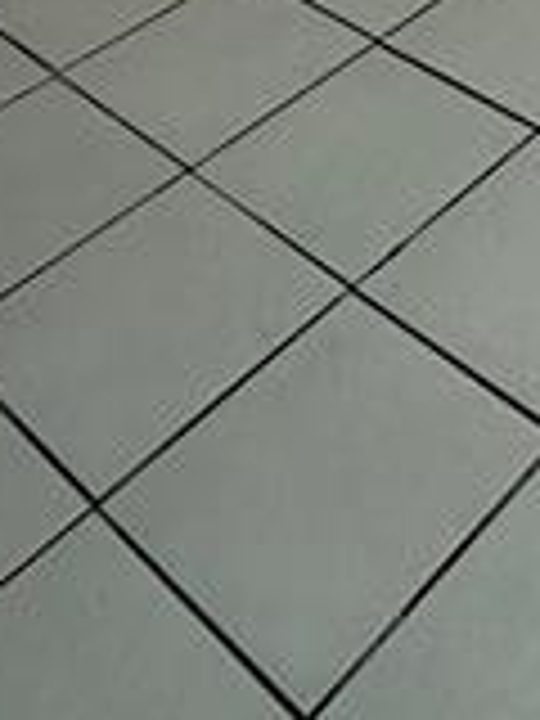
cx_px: 652
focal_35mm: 67
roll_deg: +1.0
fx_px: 1394
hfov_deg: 20.5
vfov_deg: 21.0
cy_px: -536
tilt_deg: -13.8
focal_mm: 2.22
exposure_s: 1/146
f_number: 2.2
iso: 64
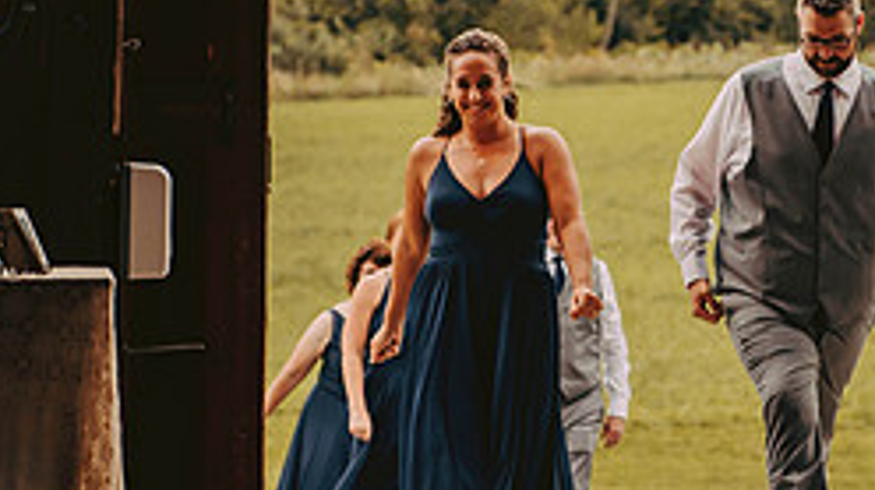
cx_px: 744
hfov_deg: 11.7
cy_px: 185
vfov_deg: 6.6
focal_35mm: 184
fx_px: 4265
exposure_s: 1/1600
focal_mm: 75
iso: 400
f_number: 2.8
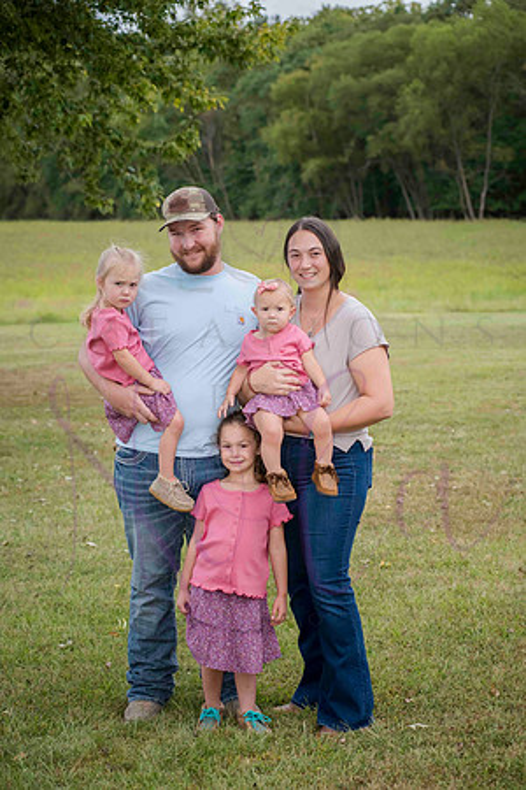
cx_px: 263
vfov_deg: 25.4
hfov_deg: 17.1
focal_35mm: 80
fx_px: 1753
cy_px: 395
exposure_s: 1/400
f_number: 5.6
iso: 400
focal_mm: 80
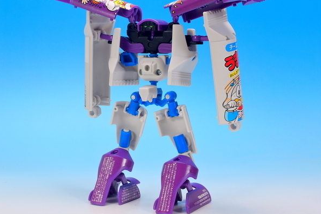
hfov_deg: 31.9
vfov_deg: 21.6
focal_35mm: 63
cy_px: 97
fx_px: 562
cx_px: 160
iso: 80
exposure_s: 1/1.3
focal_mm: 12.8
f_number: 6.5
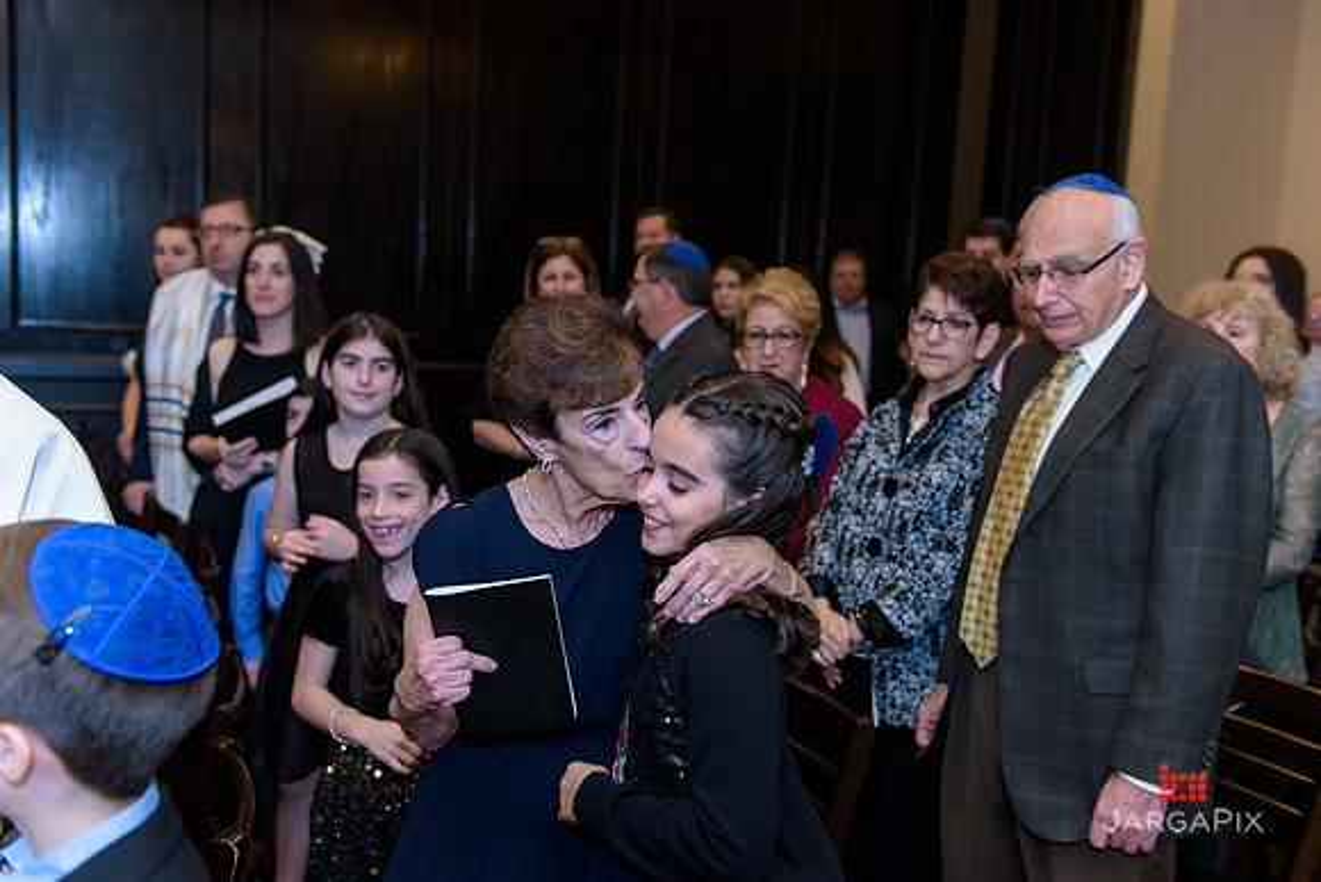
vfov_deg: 41.1
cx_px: 660
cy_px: 441
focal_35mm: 32
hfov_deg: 58.7
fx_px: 1174
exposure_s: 1/125
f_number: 3.2
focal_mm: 32
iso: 1250
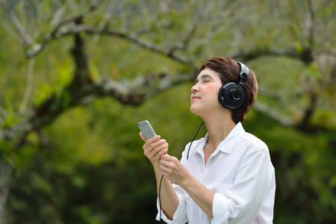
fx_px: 1867
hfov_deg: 10.3
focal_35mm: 200
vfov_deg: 6.9
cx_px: 168
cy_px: 112
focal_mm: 200
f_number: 4.5
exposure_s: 1/160
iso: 100
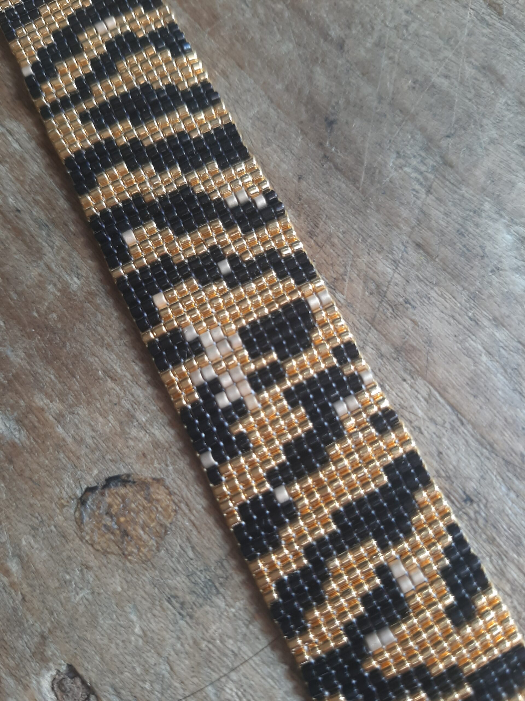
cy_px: 350
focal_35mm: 26
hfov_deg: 53.1
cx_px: 262
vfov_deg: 67.3
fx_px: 526
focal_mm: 3.93
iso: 40
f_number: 1.7
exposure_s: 1/50
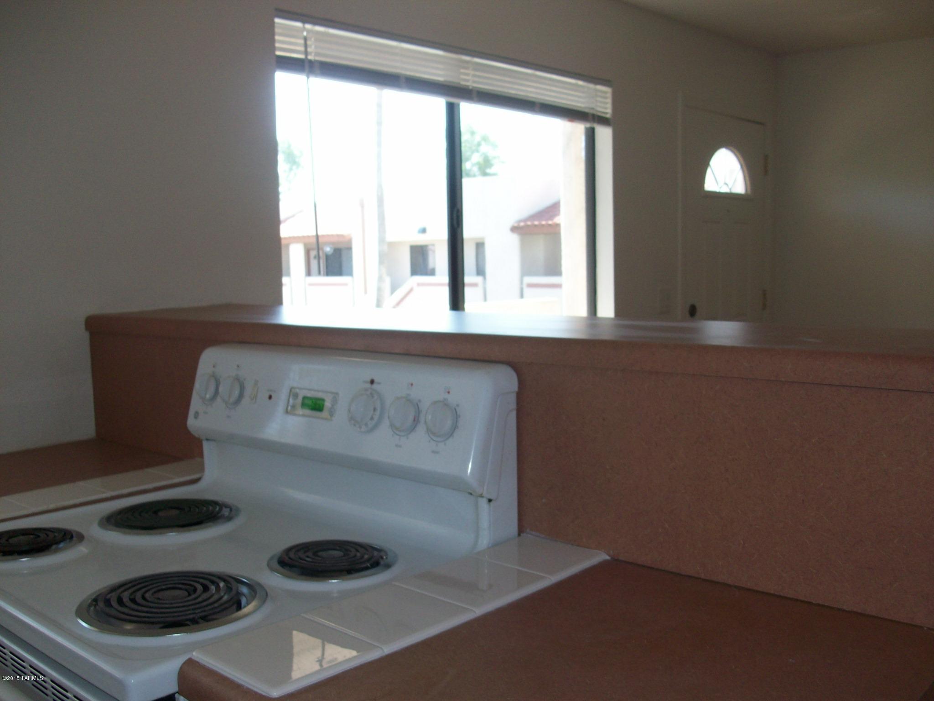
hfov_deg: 54.0
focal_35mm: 34
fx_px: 917
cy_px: 350
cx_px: 467
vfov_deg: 41.8
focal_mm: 5.7
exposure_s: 1/69.7
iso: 64
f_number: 2.8
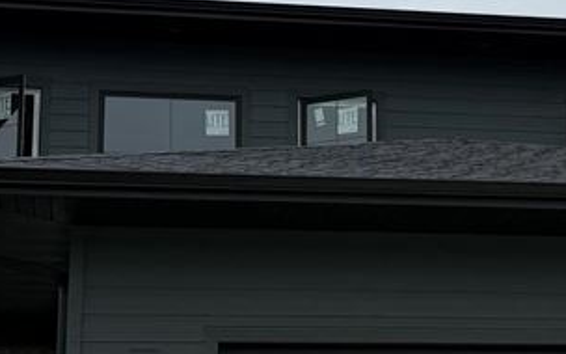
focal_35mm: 107
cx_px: 438
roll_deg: +1.6
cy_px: 178
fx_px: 1651
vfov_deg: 12.2
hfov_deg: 19.3
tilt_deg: +13.4
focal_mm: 6.76
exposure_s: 1/2169
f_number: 1.78
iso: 80
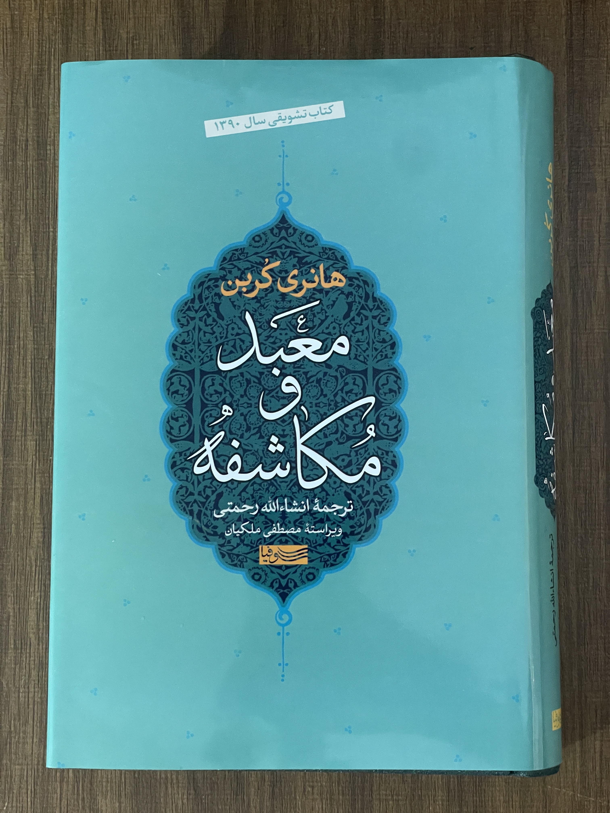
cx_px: 305
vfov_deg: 36.8
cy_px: 406
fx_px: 1222
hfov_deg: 28.0
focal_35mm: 52
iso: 1000
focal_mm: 6
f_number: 2
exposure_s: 1/35
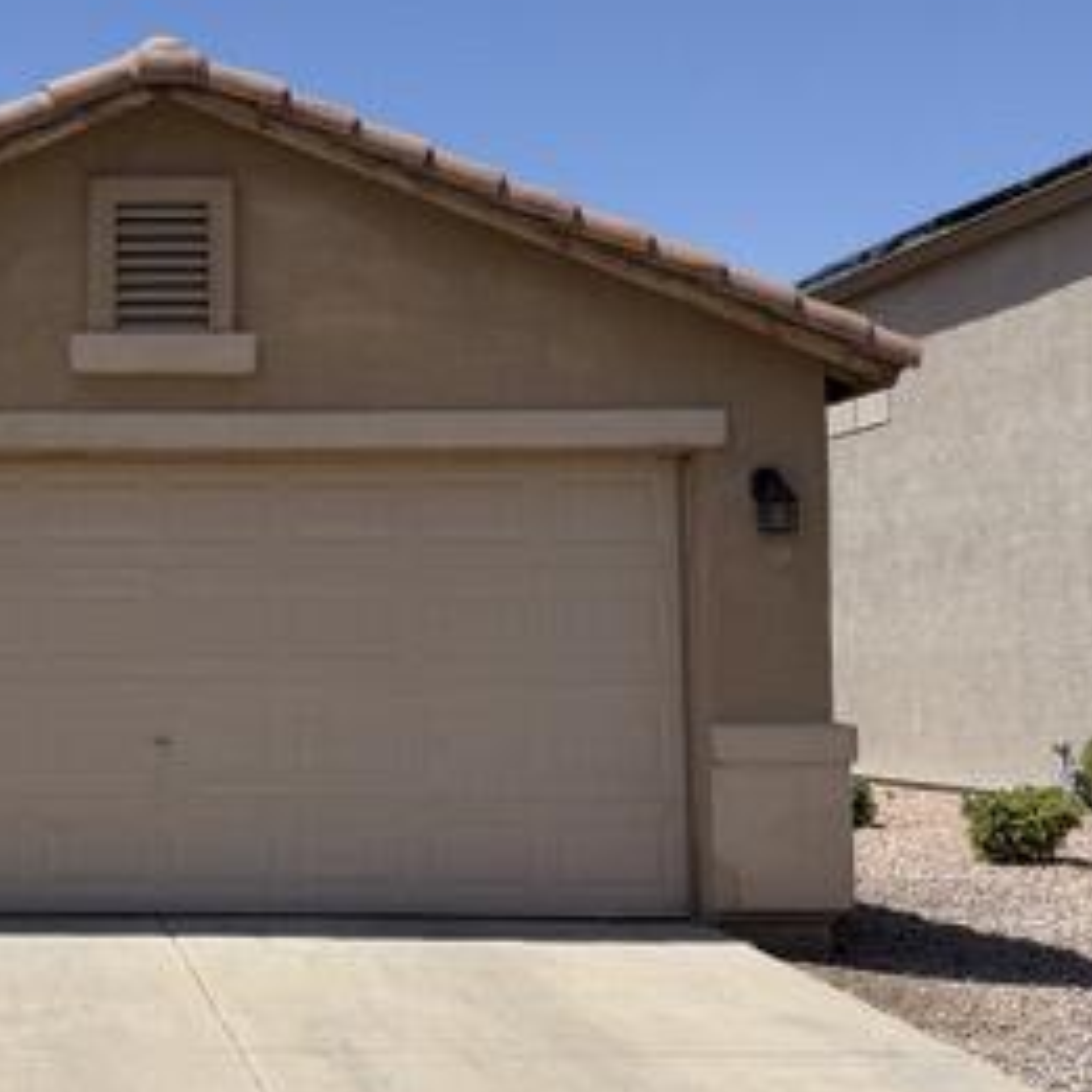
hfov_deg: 30.1
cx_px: -46
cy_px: 536
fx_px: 1856
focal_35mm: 52
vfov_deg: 32.8
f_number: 1.78
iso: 80
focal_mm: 6.76
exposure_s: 1/6711
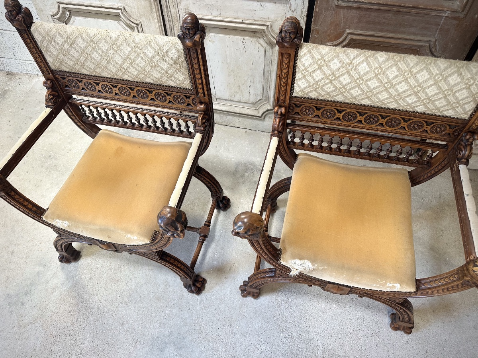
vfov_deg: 56.8
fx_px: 331
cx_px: 239
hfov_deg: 71.6
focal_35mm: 24
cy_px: 179
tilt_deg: -54.3
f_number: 1.78
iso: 125
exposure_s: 1/121
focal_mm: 6.86
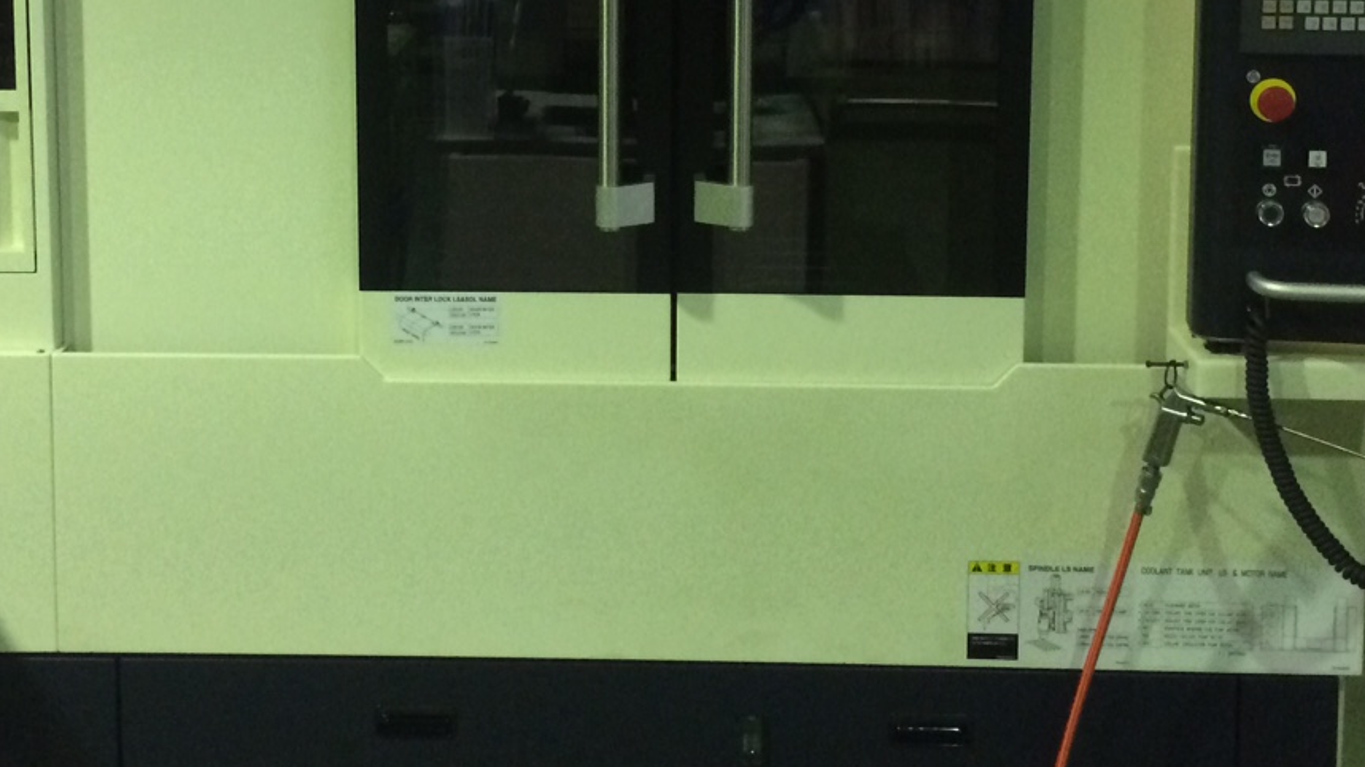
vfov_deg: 19.6
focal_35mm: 60
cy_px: 44
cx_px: 583
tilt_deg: -5.8
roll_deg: +0.5
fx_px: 2171
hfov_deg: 34.8
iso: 320
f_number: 2.2
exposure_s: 1/24
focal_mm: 4.15
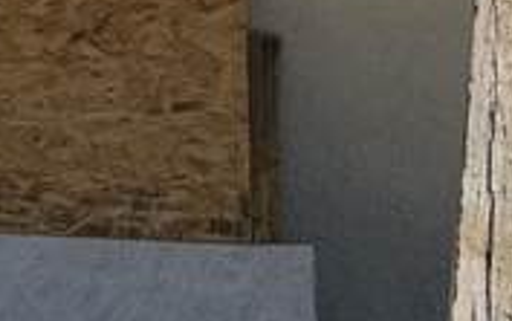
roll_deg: -2.9
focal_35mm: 138
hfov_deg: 14.1
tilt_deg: -3.3
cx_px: -281
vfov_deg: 9.1
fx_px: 1927
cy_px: -272
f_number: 1.78
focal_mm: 6.76
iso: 80
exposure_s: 1/3425
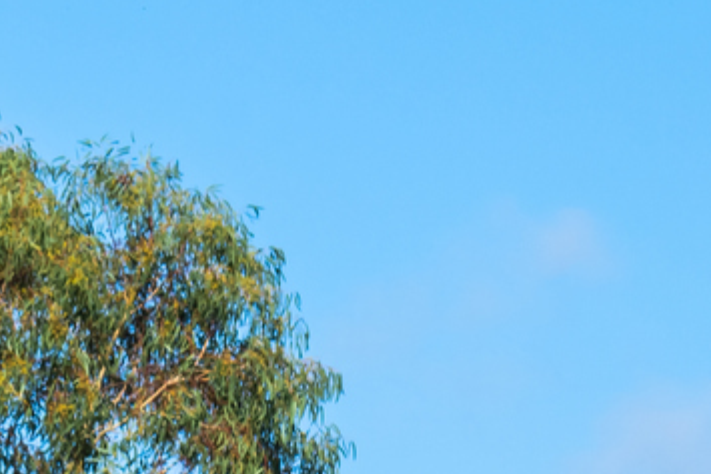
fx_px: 12032
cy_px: 494
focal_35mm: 609
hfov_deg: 3.4
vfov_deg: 2.3
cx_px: 1263
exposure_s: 1/320
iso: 100
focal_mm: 102
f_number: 10
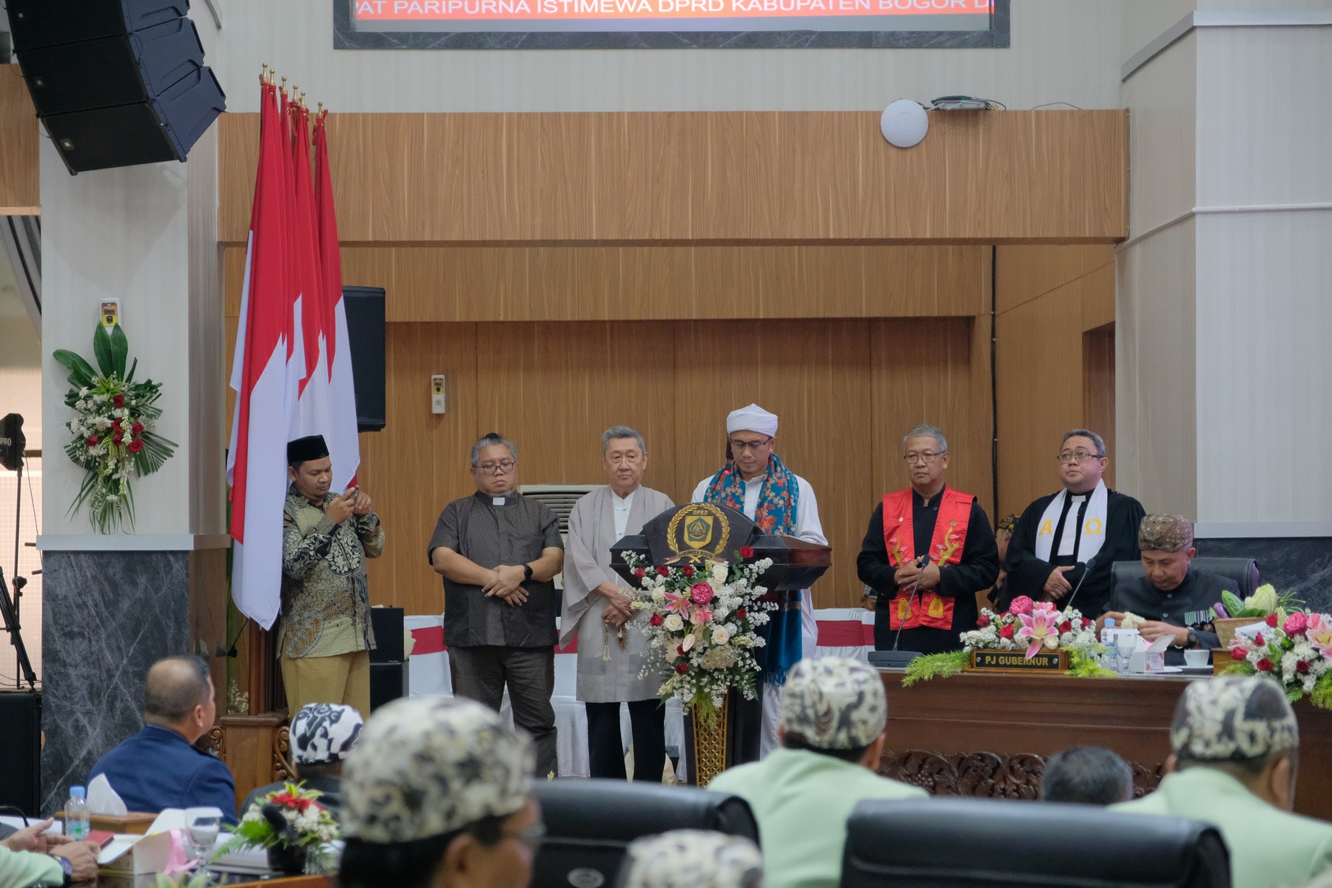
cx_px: 666
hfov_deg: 24.5
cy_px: 444
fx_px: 3071
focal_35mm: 83
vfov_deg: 16.5
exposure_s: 1/80
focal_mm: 55
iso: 4000
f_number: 2.8
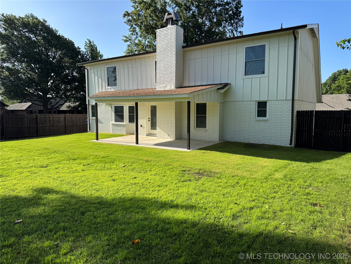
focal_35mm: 24
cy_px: 132
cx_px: 176
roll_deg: +0.2
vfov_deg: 56.8
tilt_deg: -4.0
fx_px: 243
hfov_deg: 71.6
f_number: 1.78
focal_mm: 6.76
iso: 80
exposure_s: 1/2331
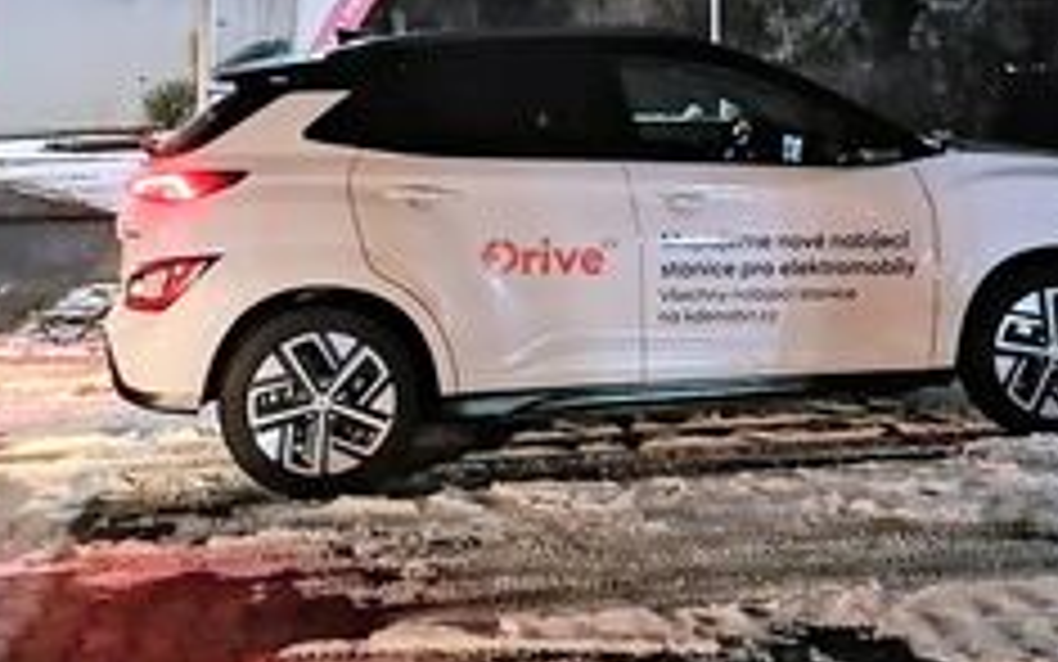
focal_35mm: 68
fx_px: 1961
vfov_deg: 18.9
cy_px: 113
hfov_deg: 29.9
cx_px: 747
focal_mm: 5.3
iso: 1000
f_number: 1.8
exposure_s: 1/1.25
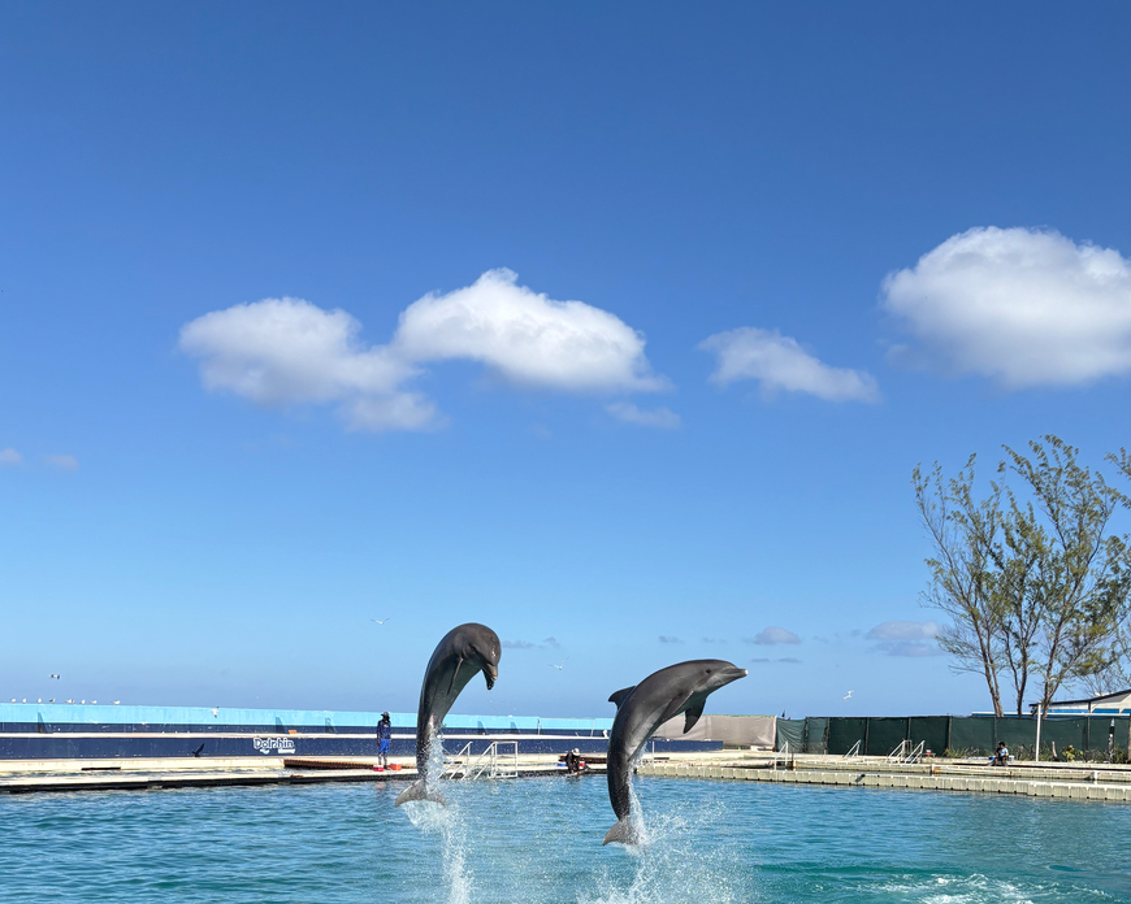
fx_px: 937
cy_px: 457
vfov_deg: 51.5
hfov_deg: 62.2
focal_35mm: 28
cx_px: 602
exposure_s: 1/4608
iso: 50
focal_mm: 5.96
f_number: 1.6
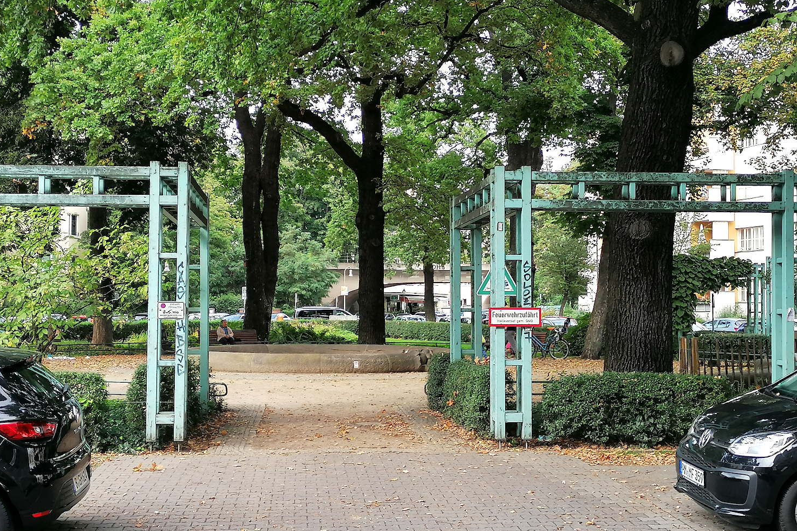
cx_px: 391
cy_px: 274
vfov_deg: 25.5
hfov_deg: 37.5
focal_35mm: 53
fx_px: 1173
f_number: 1.8
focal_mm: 4.75
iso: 50
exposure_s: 1/190
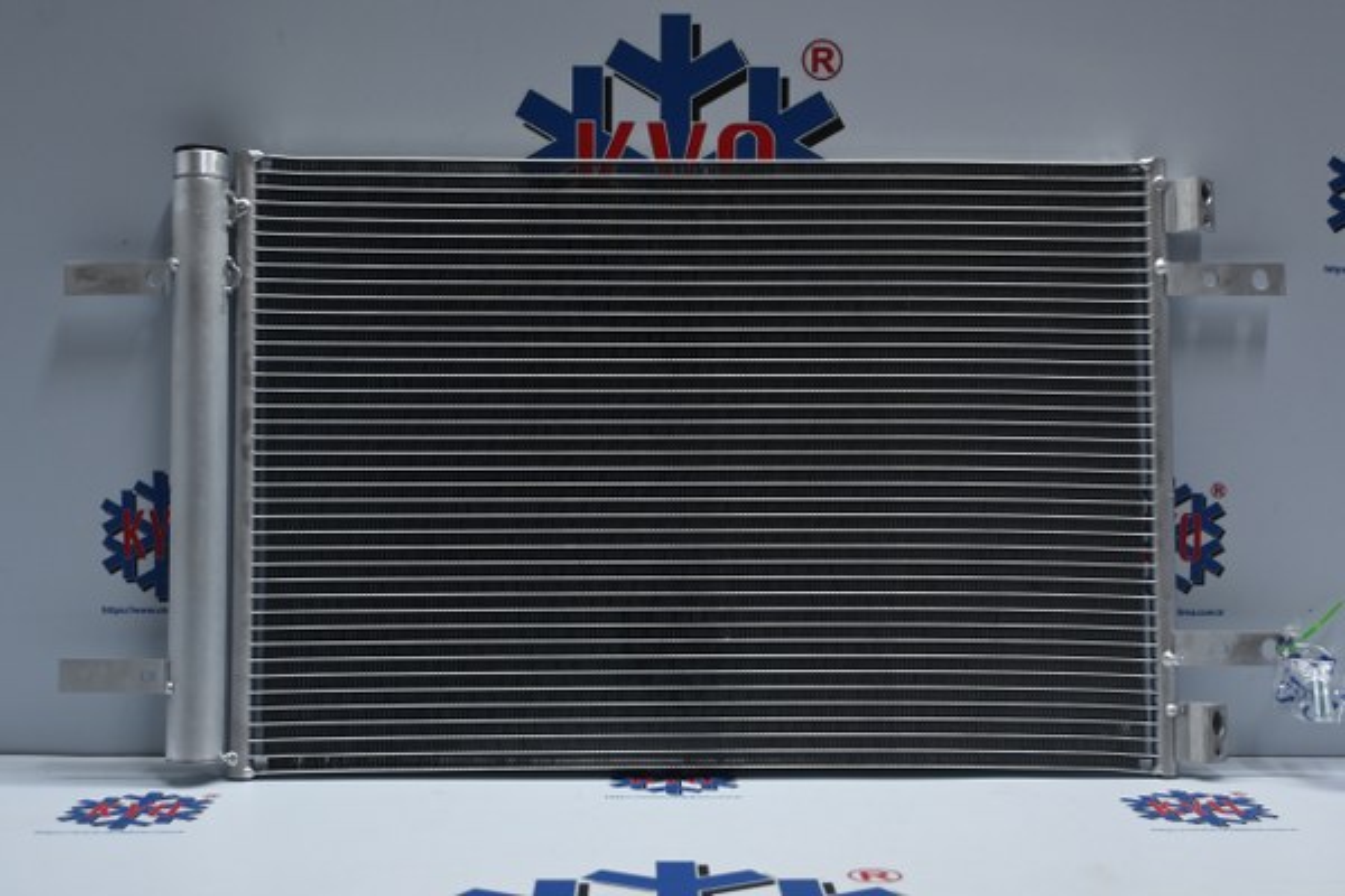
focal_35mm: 45
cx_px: 672
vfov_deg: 29.9
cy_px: 448
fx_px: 1681
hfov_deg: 43.6
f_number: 4.8
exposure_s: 1/50
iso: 450
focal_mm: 30
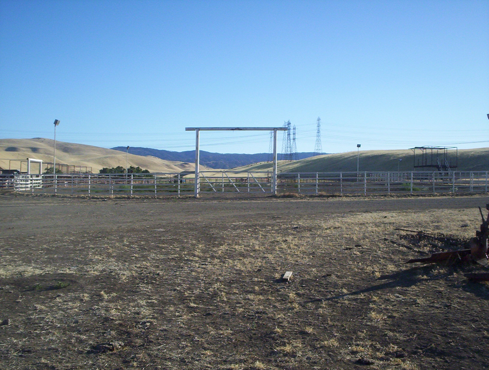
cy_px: 185
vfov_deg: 37.9
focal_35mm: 38
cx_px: 244
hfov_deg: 48.9
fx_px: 538
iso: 100
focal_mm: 4.99
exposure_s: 1/734
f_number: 4.5
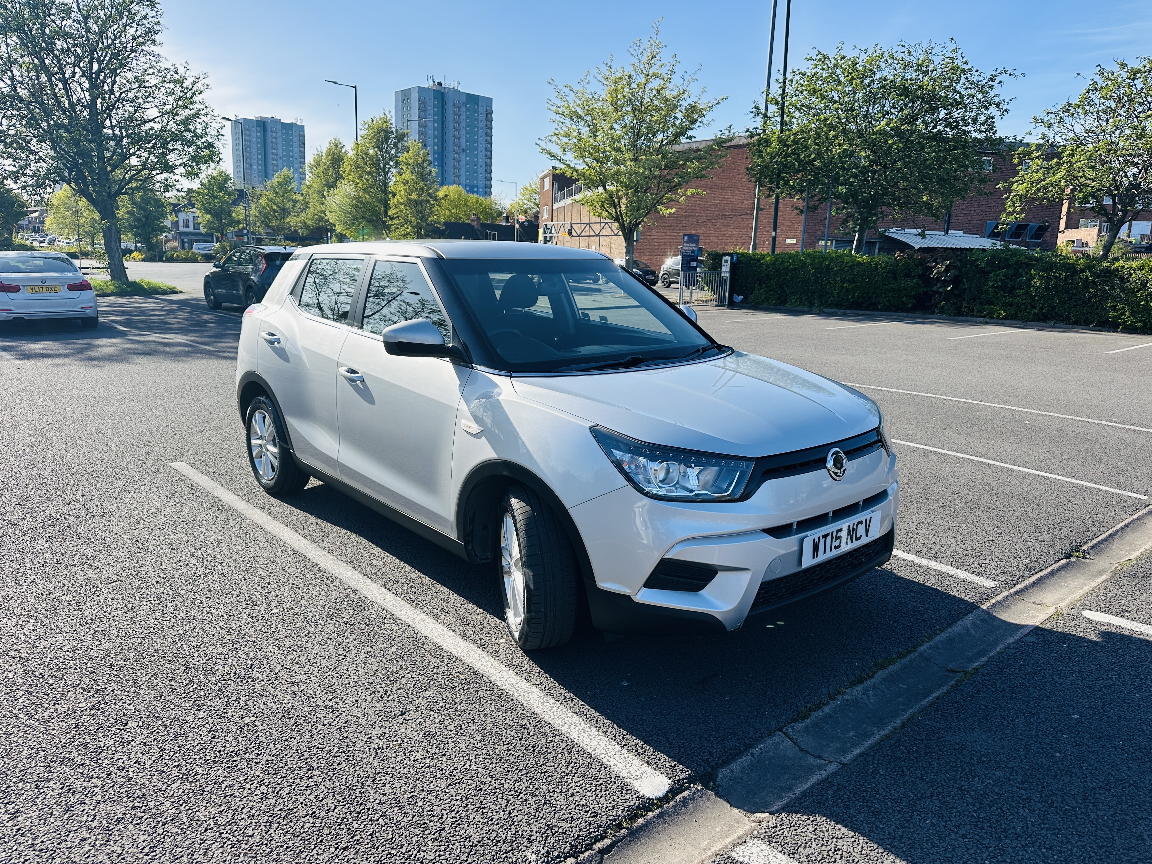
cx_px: 576
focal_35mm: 24
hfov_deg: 71.6
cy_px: 432
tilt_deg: -11.2
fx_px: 799
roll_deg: -1.1
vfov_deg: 56.8
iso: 80
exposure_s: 1/2203
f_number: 1.78
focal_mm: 6.86
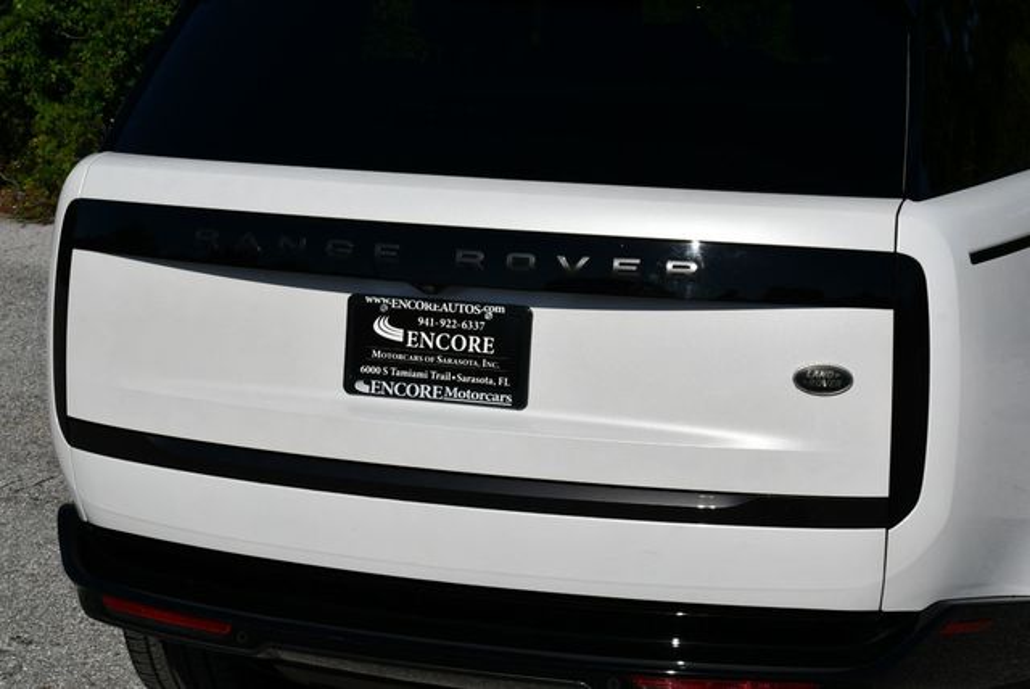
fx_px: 2520
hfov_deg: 23.1
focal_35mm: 88
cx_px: 515
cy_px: 344
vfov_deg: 15.6
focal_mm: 44
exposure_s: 1/500
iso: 100
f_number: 11
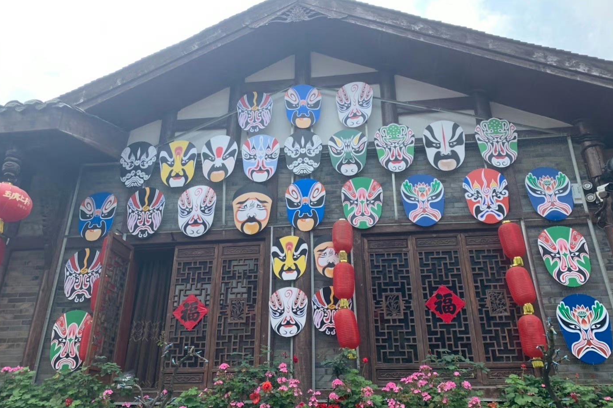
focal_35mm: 28
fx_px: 477
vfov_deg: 46.4
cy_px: 202
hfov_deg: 65.5
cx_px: 305
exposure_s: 1/1011
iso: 25
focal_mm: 4.25
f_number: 1.8
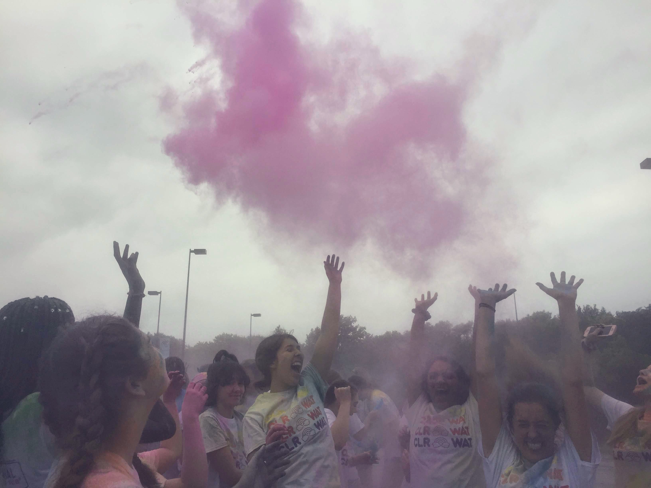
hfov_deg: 61.7
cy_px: 244
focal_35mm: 29
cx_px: 326
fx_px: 545
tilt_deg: +13.9
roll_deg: +1.5
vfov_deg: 48.2
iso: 32
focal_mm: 4.15
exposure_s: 1/1883
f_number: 2.2
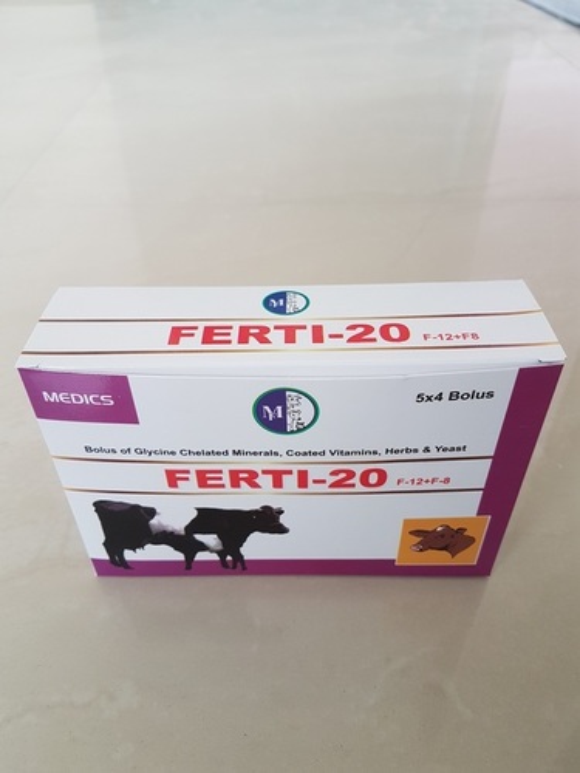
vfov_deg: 67.3
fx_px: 581
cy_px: 386
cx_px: 290
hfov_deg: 53.1
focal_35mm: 26
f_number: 1.7
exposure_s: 1/50
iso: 50
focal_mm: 4.2
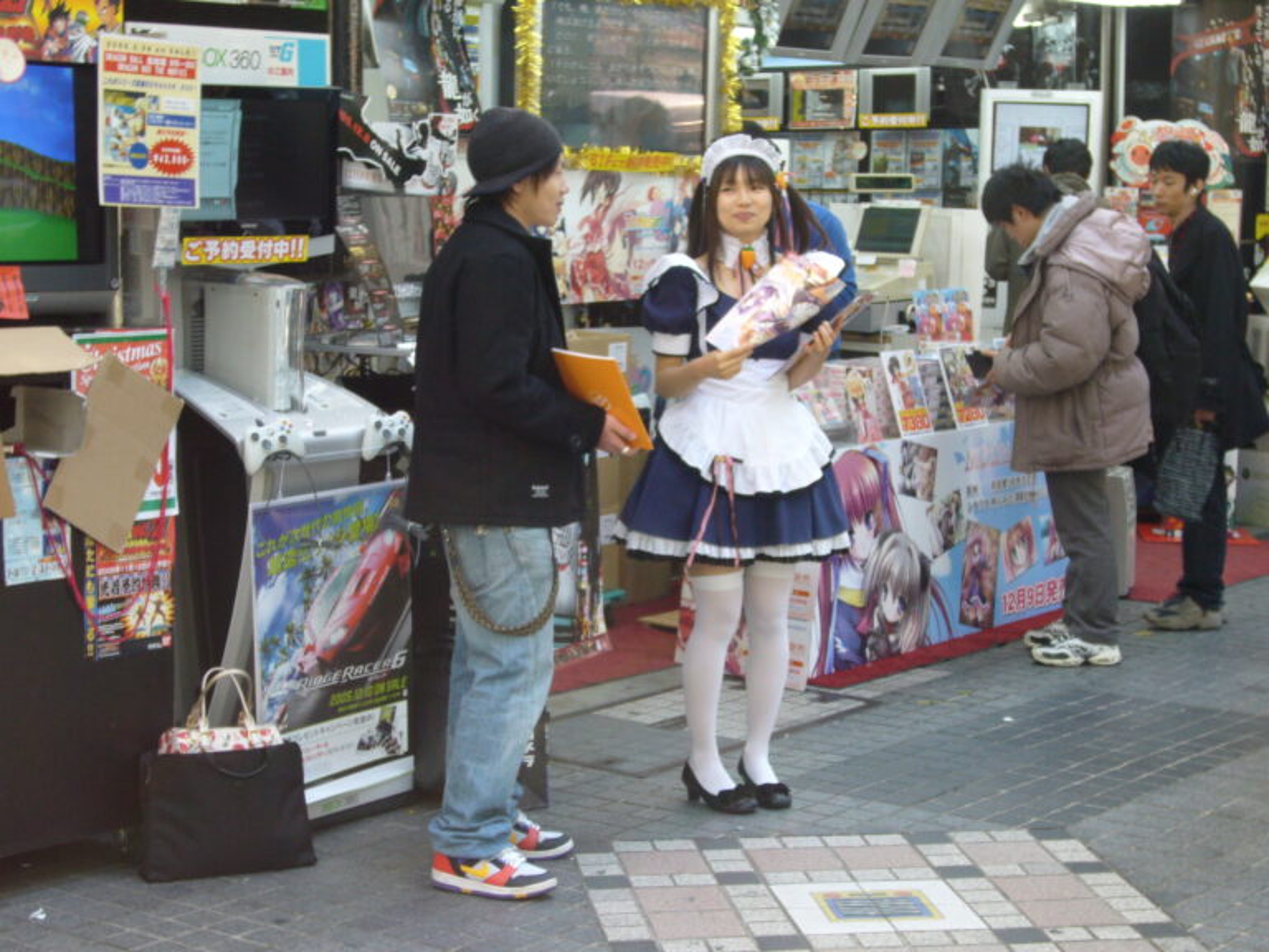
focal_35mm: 74
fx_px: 2713
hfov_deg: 26.3
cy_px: 476
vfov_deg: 19.9
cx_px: 634
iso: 160
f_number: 4.1
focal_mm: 12.2
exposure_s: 1/60
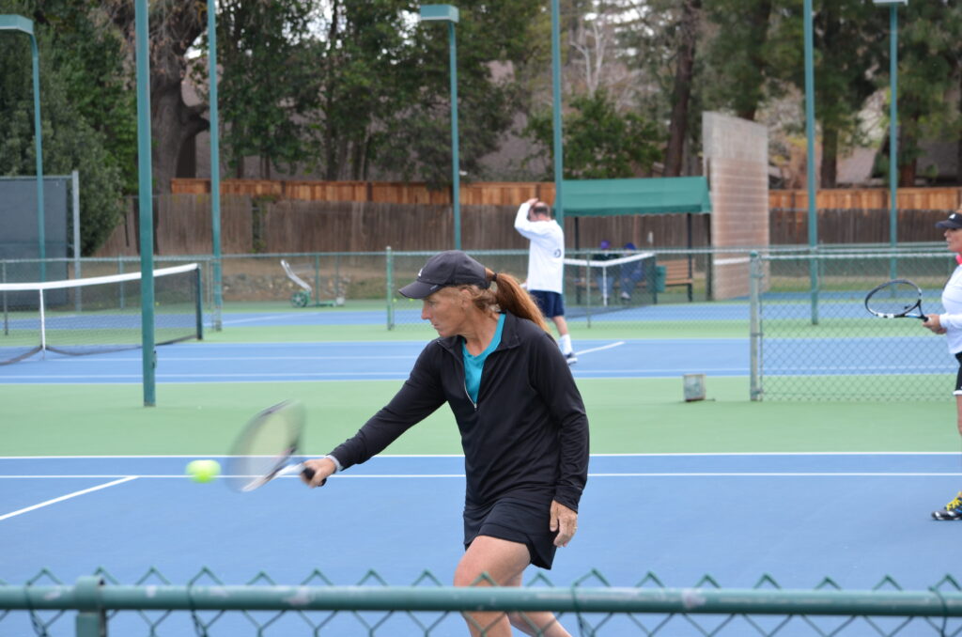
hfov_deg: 19.5
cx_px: 481
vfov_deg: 13.0
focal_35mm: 105
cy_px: 318
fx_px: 2800
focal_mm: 70
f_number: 6.3
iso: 200
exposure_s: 1/160
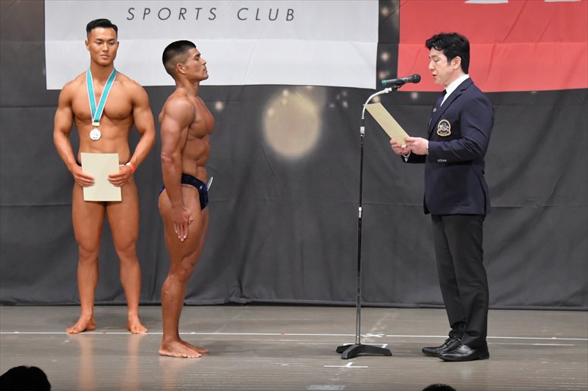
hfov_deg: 10.2
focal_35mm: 202
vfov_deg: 6.8
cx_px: 294
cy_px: 196
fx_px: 3298
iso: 6400
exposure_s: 1/400
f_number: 5.6
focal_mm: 135
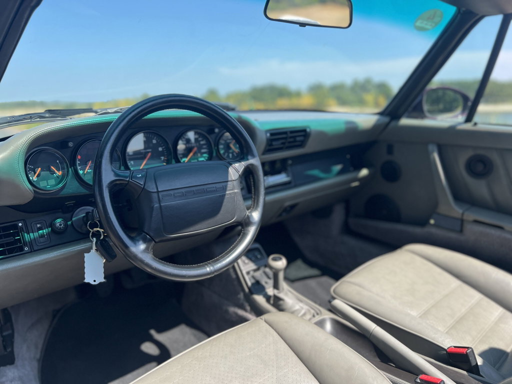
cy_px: 192
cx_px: 256
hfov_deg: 67.3
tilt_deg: -13.6
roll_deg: +1.8
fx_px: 385
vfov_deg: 53.1
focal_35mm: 26
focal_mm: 5.7
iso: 50
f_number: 1.5
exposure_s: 1/1468
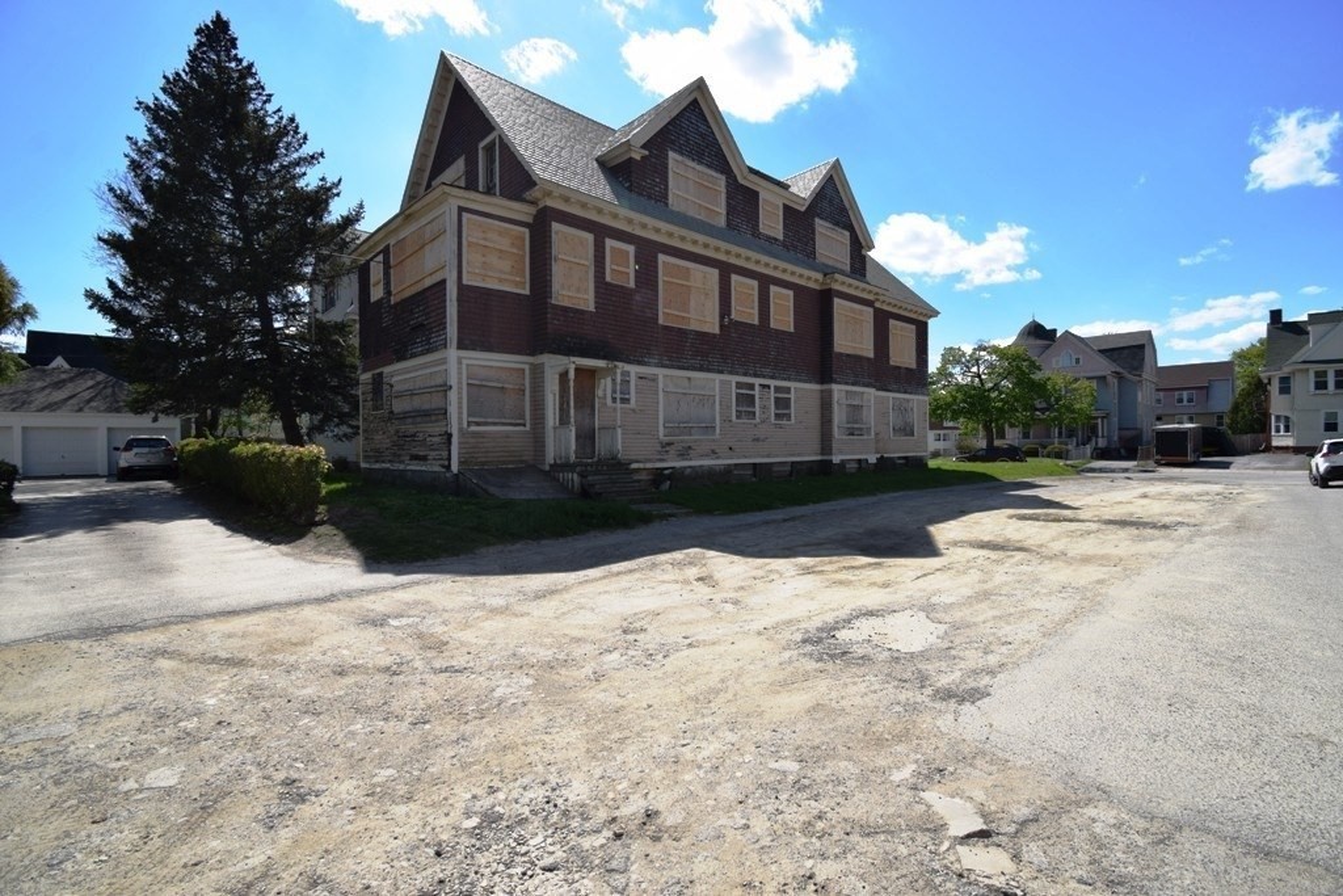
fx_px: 560
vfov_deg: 77.3
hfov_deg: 100.4
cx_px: 672
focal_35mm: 15
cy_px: 448
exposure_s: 1/400
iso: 200
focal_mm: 10
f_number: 10
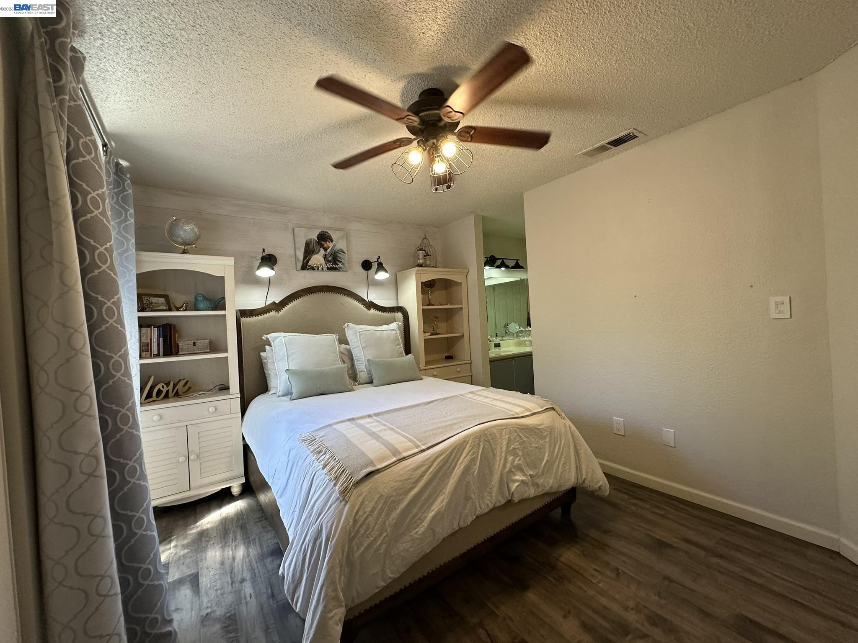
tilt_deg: -0.1
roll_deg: +2.6
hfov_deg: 102.1
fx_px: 347
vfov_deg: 85.7
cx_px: 429
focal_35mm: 14
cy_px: 322
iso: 250
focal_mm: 2.22
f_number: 2.2
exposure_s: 1/120
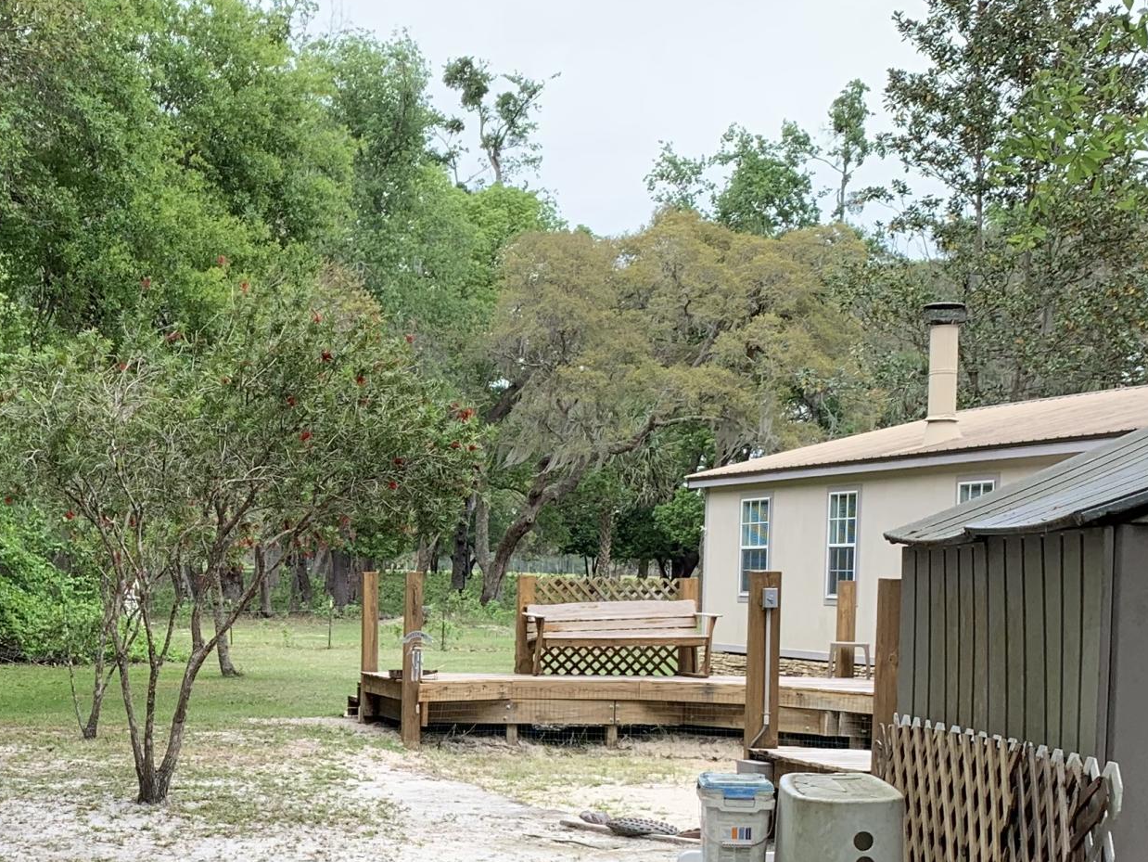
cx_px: 87
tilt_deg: -3.7
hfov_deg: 29.3
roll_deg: -0.8
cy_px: 689
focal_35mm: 63
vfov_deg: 23.0
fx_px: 2090
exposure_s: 1/507
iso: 25
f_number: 1.8
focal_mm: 4.25
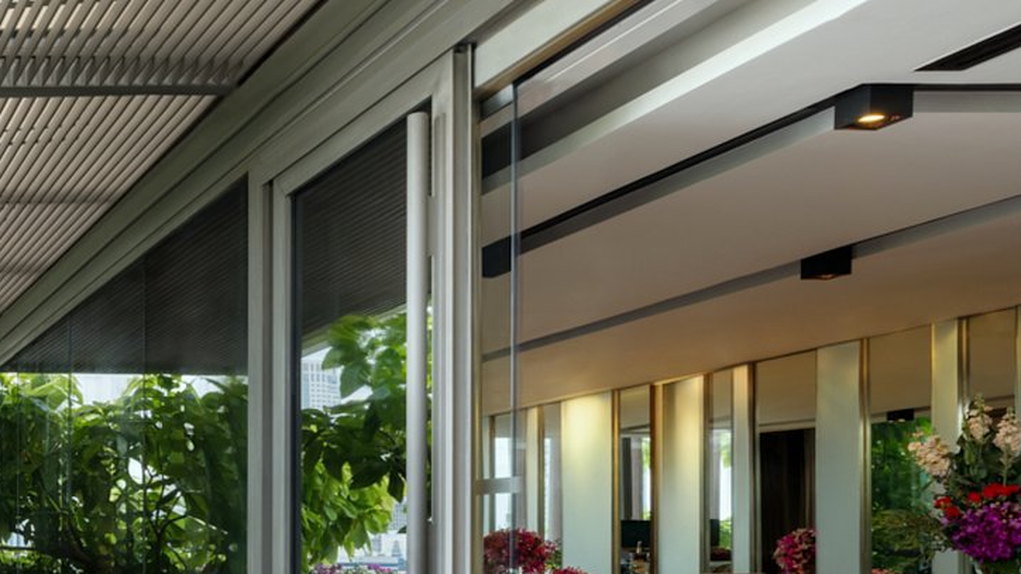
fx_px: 1326
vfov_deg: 23.4
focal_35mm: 49
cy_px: 580
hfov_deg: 32.8
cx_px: -267
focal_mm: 20
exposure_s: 1/13
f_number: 13
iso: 100
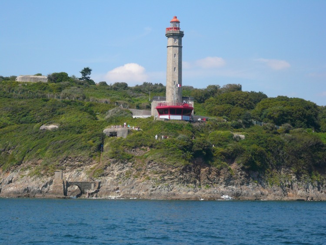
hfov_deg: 21.1
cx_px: 163
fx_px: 876
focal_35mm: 93
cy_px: 122
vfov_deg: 15.9
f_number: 5.3
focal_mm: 15.5
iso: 100
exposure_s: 1/500
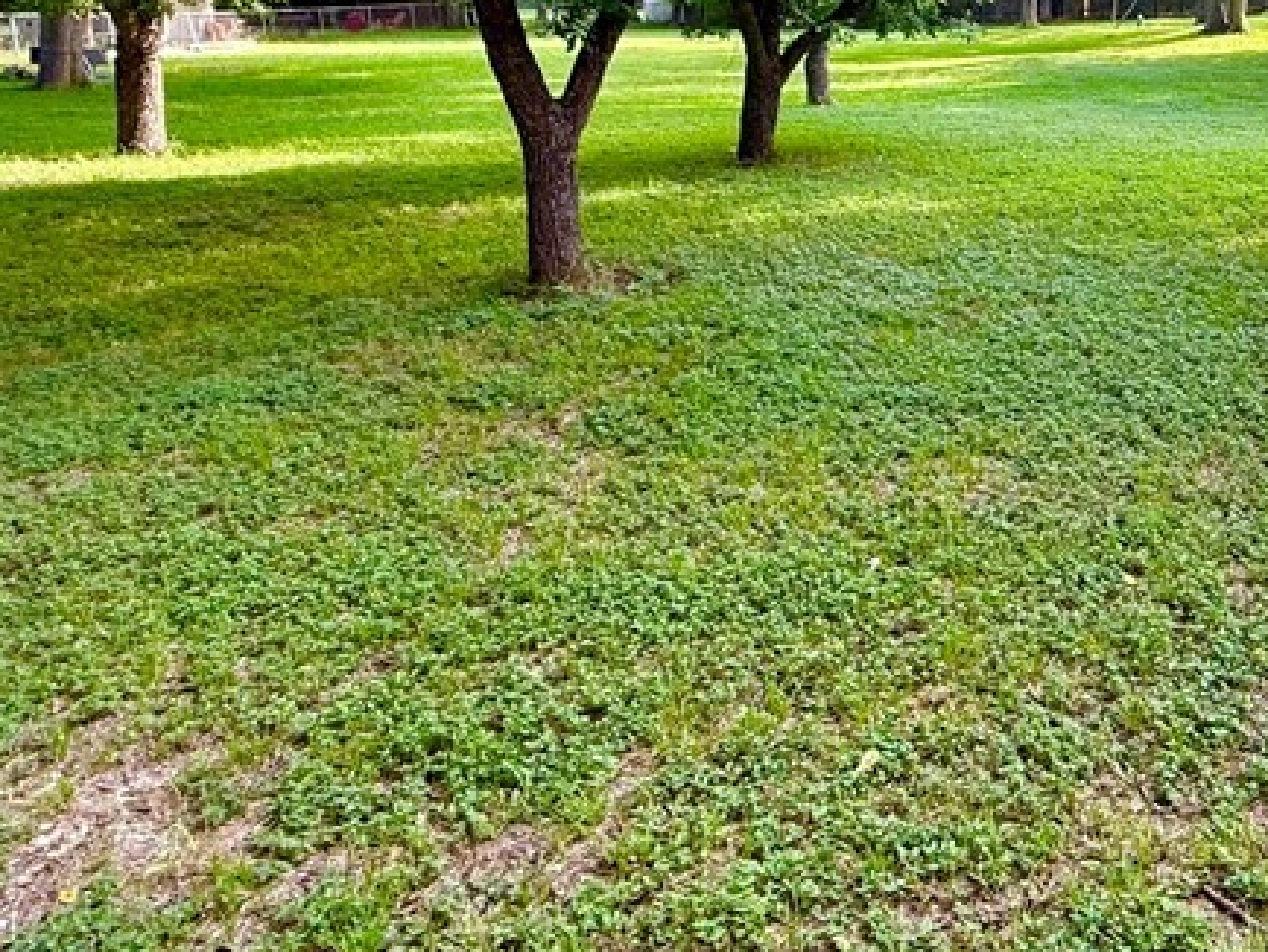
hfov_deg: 49.8
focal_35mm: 33
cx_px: 1119
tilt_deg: -7.6
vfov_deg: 40.5
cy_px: 143
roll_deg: -1.5
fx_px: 1209
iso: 64
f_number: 2.2
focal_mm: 2.22
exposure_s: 1/99
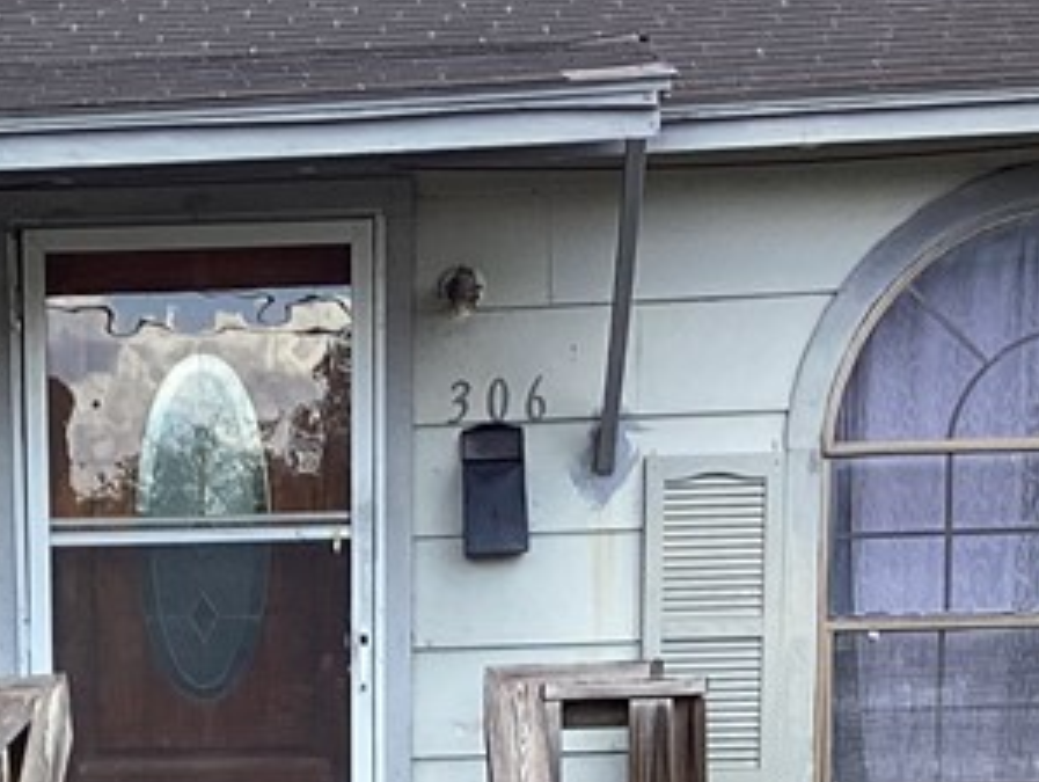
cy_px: 1227
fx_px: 3185
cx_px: 87
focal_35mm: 106
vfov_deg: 13.1
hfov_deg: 18.2
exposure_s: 1/269
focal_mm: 3.3
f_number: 2.4
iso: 25
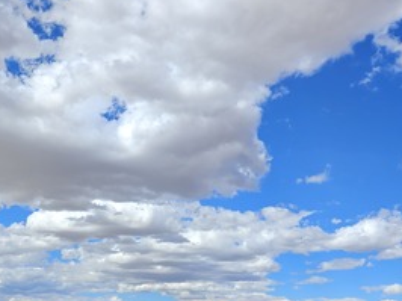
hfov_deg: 41.7
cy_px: 303
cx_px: 145
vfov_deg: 29.9
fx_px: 522
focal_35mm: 45
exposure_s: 1/1834
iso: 25
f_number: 1.8
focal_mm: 5.4
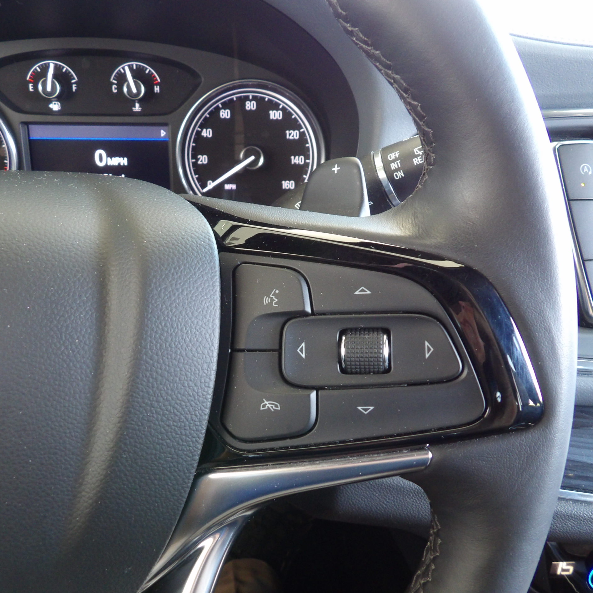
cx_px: 287
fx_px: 562
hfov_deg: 55.6
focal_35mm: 29
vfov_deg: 55.6
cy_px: 302
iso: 340
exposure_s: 1/17
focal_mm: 4.3
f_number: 3.2
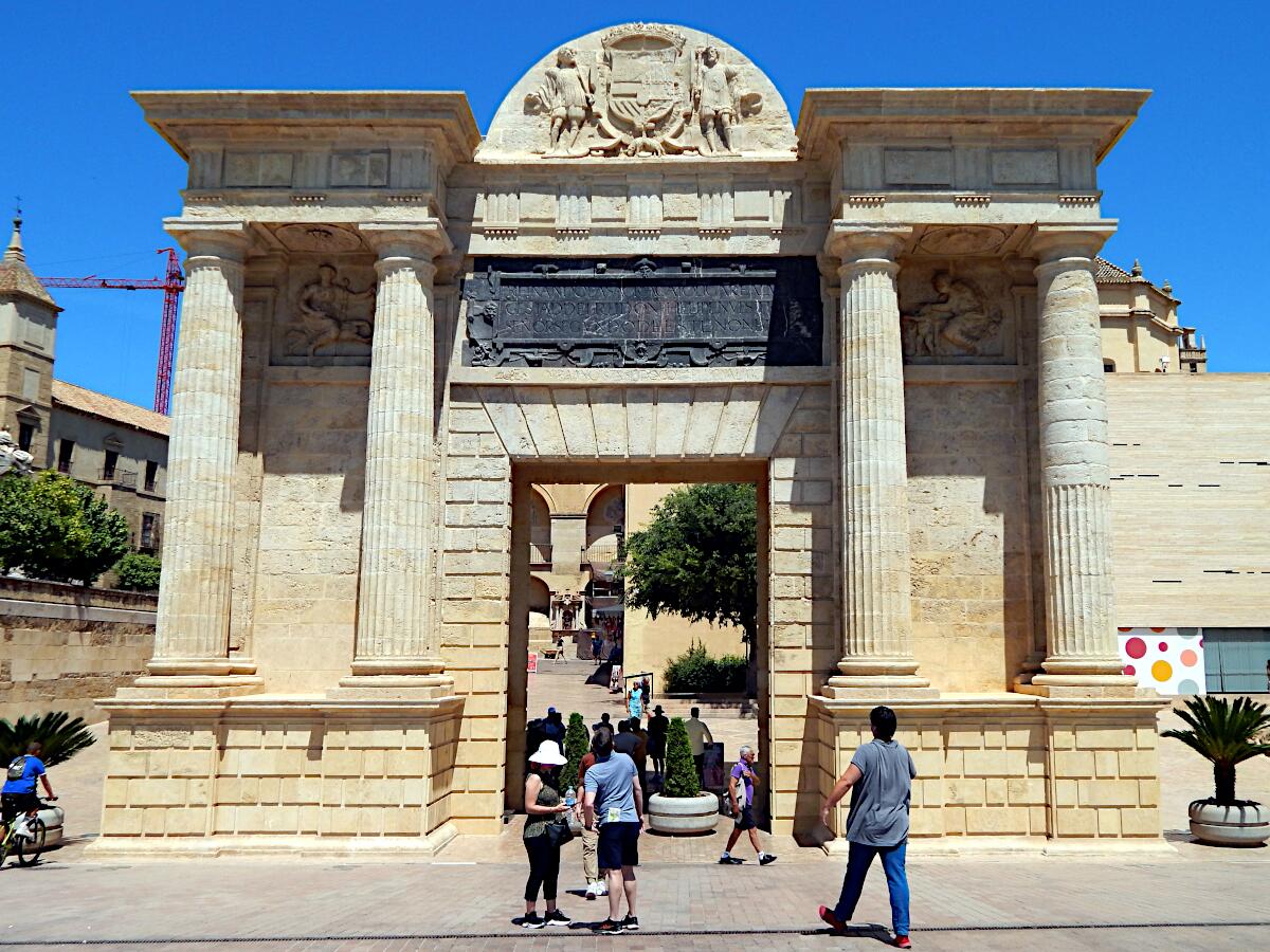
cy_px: 476
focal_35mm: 31
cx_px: 635
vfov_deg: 45.4
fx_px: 1137
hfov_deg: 58.4
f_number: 6.5
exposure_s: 1/640
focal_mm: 5.6
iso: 125
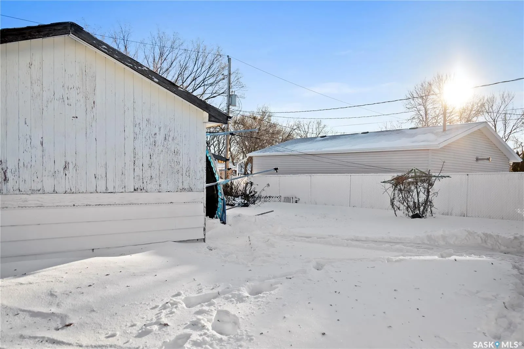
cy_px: 174
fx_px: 349
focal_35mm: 24
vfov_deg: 53.1
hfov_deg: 73.8
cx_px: 262
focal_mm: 16
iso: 100
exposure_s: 1/320
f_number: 4
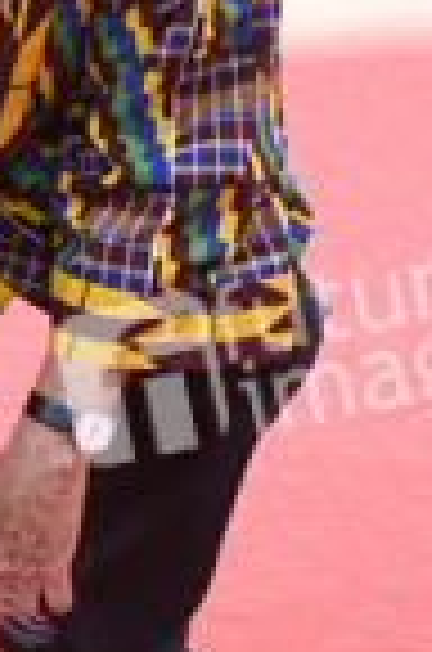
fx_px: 3371
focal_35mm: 186
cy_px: 135
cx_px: -122
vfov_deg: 11.0
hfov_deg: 7.3
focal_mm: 45
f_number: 6.3
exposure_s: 1/160
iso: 320
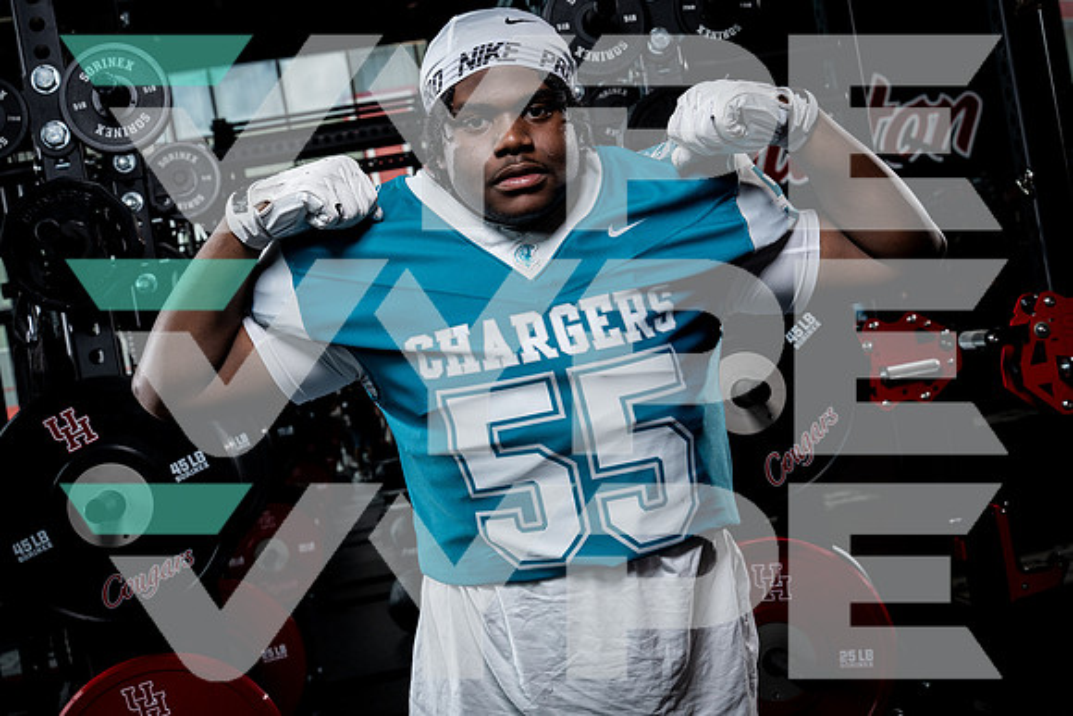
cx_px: 536
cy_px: 358
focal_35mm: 57
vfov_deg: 23.8
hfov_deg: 35.0
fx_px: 1699
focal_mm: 57
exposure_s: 1/250
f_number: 9
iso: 640
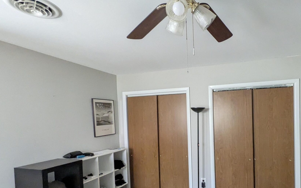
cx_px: 199
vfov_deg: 52.0
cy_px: 125
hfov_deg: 74.9
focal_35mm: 23
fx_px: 189
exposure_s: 1/23.8
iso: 981
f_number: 2.2
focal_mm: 1.85
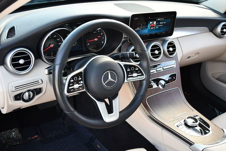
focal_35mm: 40
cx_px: 113
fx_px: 251
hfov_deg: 48.4
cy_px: 76
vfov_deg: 33.5
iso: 560
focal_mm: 20
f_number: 3.8
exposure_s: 1/250
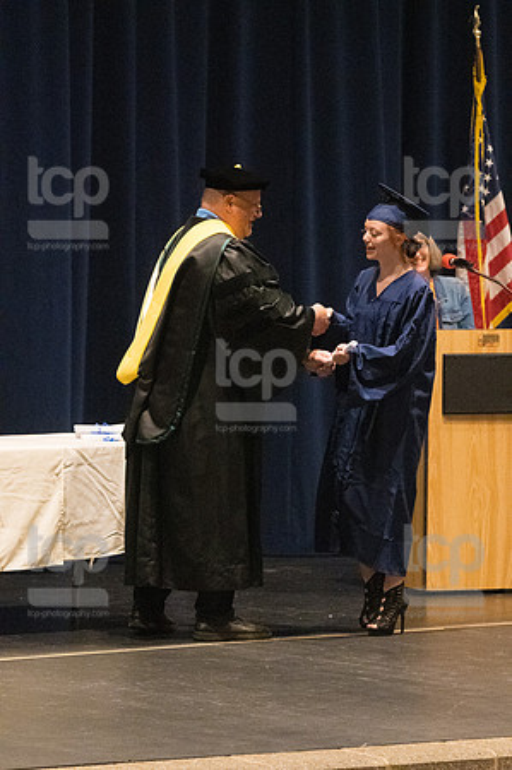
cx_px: 256
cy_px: 385
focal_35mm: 202
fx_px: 4319
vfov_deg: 10.2
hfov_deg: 6.8
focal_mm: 135
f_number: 4.5
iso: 8000
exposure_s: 1/250
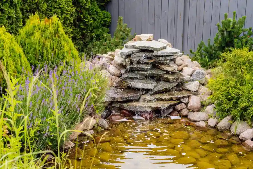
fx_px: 351
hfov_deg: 39.6
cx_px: 126
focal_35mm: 50
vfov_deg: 27.0
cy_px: 84
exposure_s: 1/250
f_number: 4.5
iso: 500
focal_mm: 50
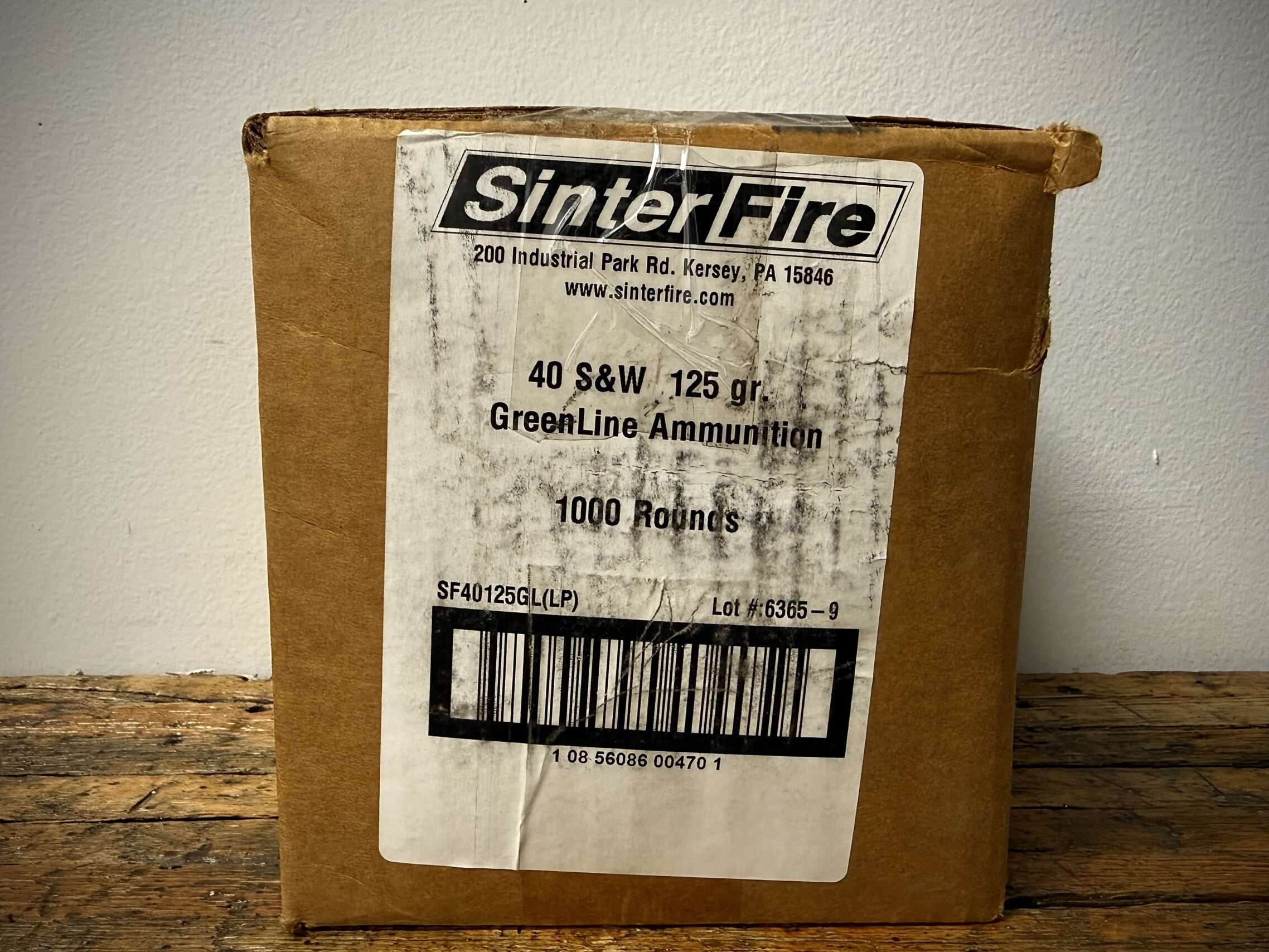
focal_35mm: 27
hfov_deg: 65.3
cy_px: 480
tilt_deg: -10.8
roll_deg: -0.4
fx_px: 990
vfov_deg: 51.4
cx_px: 674
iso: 160
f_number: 2.2
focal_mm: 2.22
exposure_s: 1/60
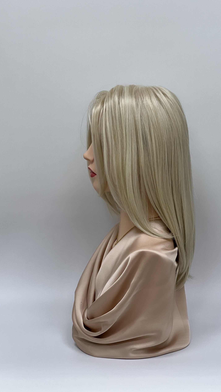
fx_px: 875
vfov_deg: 25.3
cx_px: 129
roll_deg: +0.2
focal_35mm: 84
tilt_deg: -12.2
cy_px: 196
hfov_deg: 14.4
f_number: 2.8
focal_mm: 9
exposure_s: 1/100
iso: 160
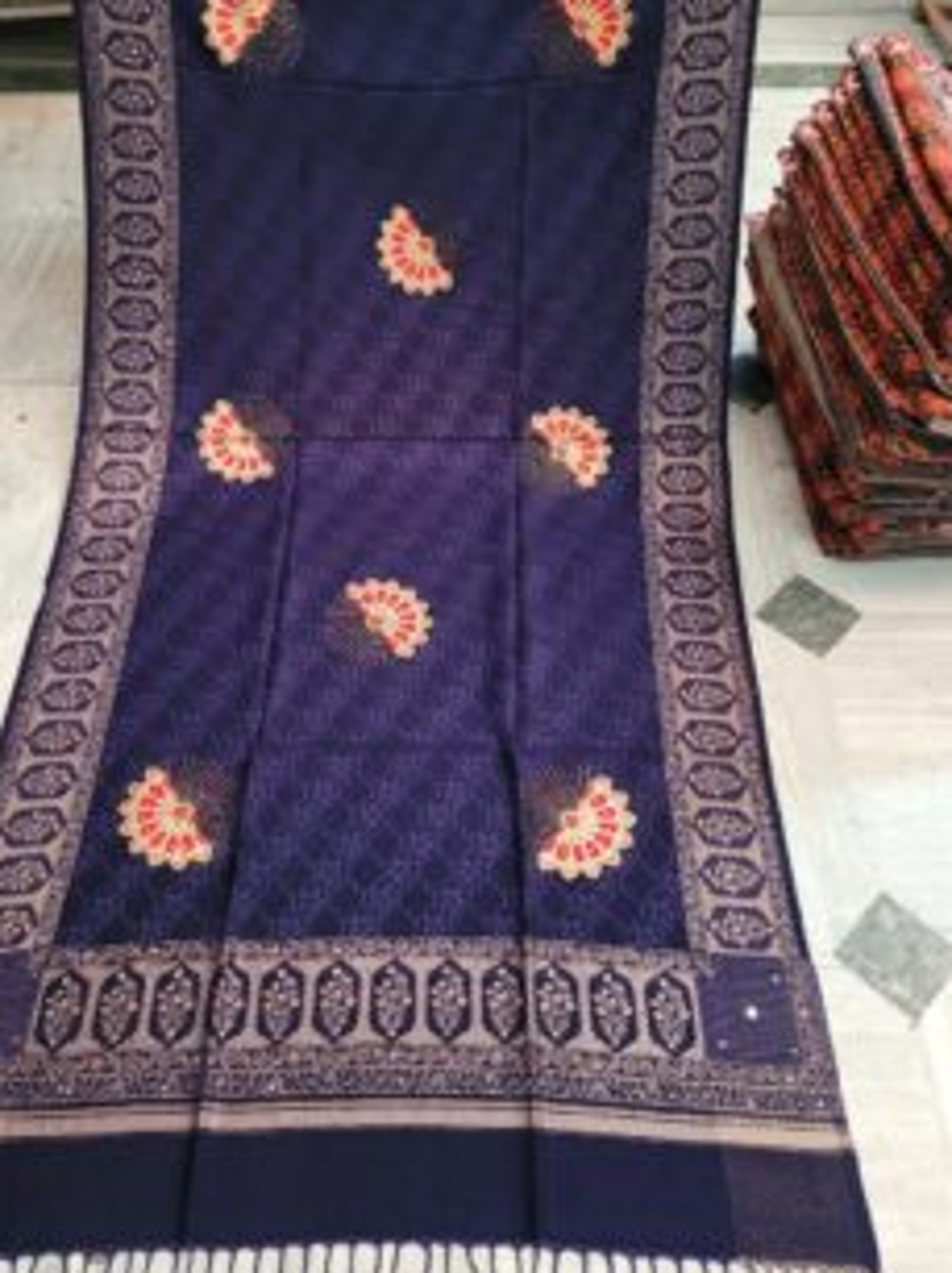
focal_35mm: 34
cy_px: 499
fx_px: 1248
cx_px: 391
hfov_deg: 41.6
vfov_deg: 53.6
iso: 500
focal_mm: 5.4
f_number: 1.8
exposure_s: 1/50
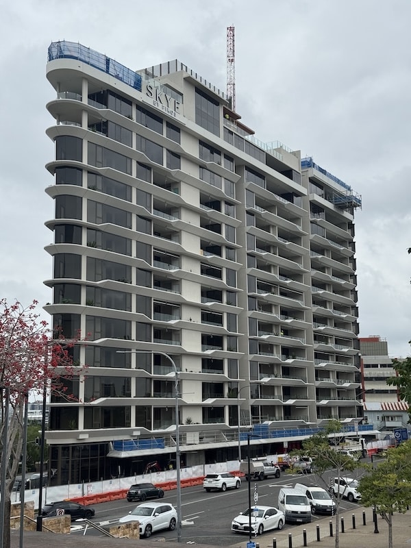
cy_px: 274
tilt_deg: +10.4
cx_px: 206
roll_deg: +1.0
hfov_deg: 30.3
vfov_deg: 39.7
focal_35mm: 48
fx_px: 760
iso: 64
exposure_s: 1/2045
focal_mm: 6.76
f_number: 1.78
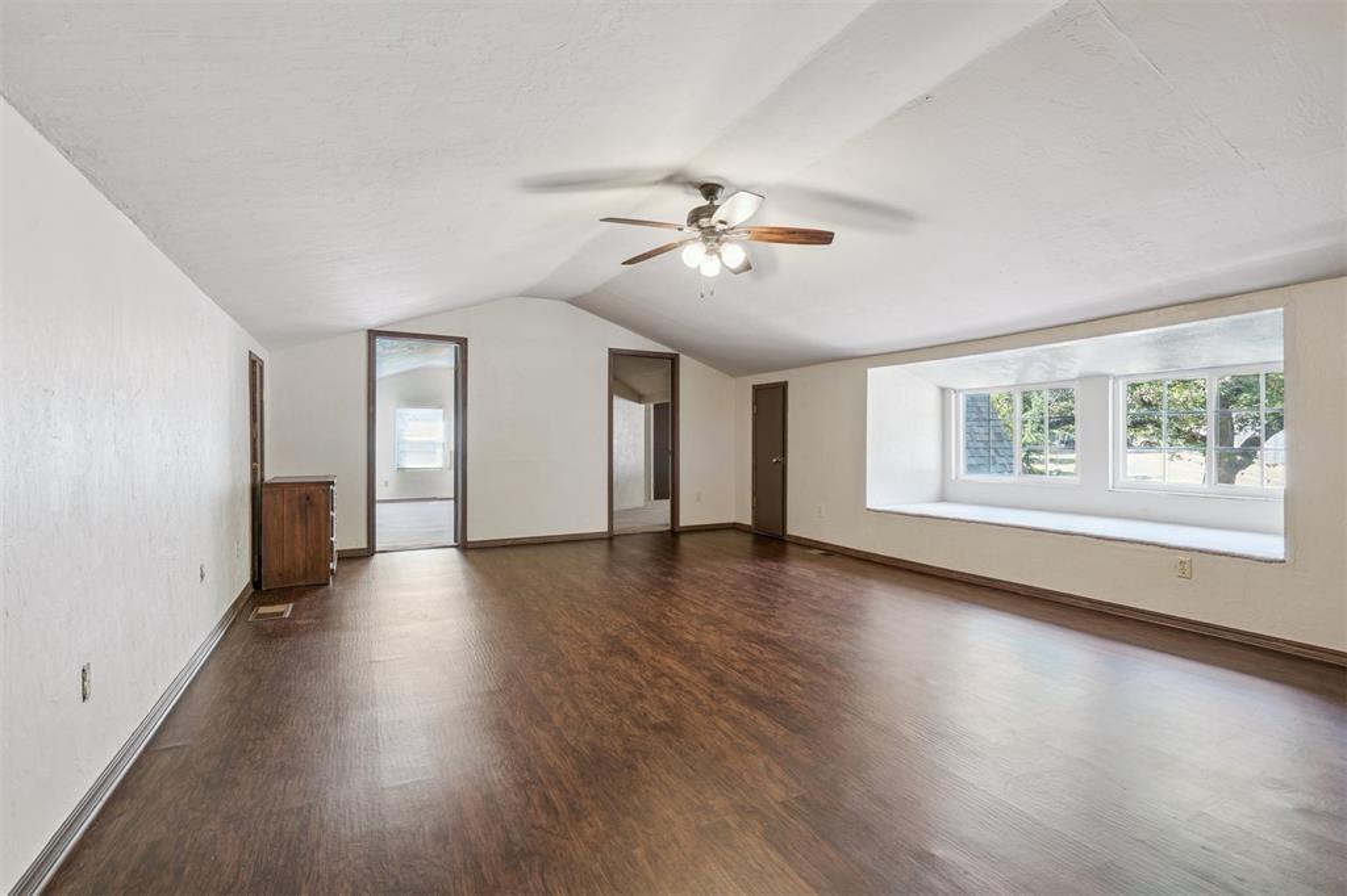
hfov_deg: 96.8
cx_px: 674
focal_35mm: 16
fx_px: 598
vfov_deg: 73.7
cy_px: 448
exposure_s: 1/4
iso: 200
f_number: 7.1
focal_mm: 16
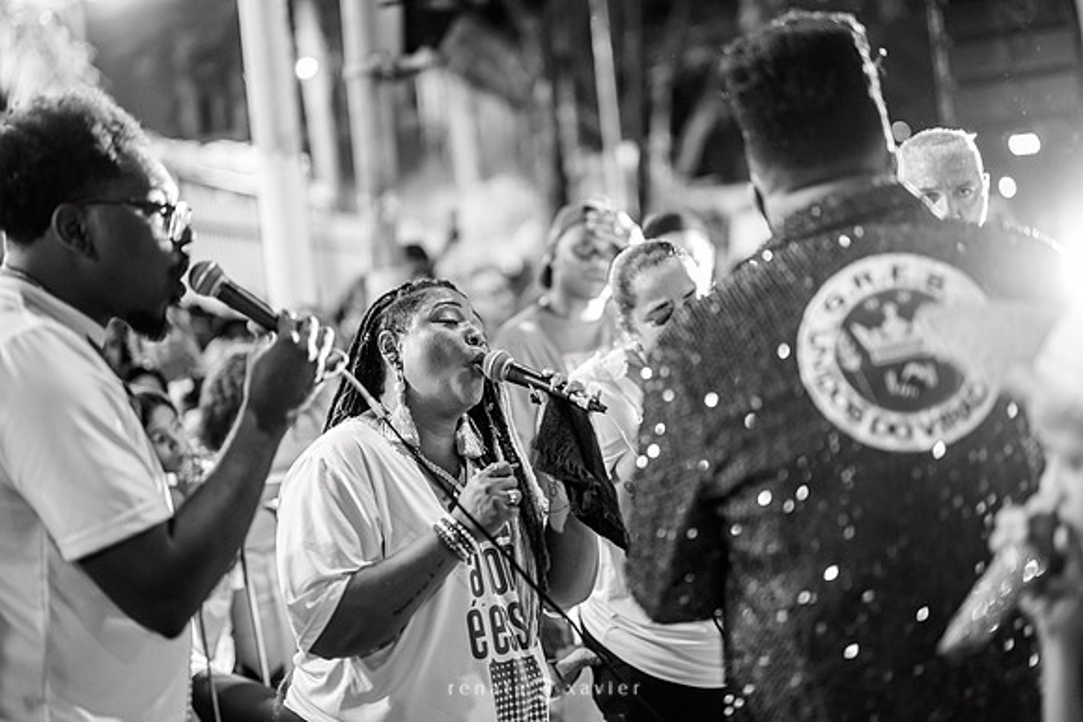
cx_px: 542
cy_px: 361
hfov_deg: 39.6
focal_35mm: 50
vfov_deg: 27.0
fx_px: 1504
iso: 2500
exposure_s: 1/320
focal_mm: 50
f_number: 1.2
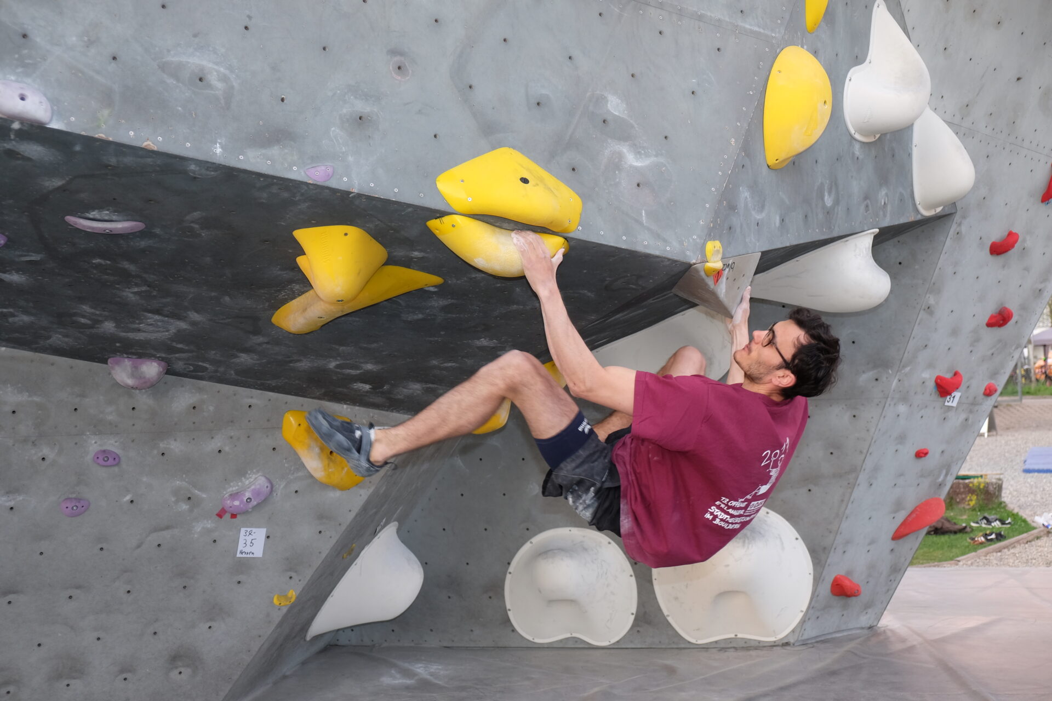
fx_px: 1373
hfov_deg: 41.9
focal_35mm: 47
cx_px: 526
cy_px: 350
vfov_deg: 28.6
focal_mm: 31.5
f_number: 3.6
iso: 400
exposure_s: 1/80
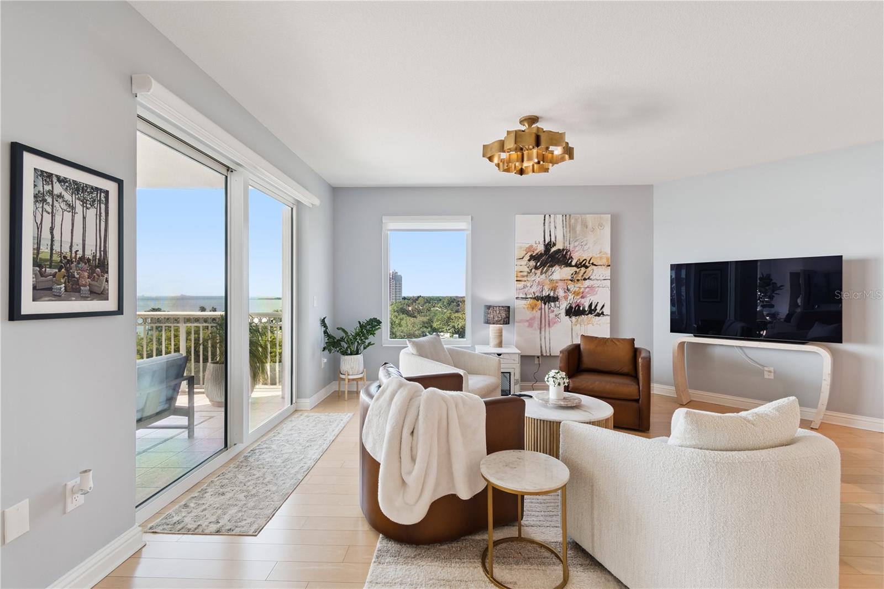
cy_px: 294
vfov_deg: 77.3
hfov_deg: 100.4
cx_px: 442
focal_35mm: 15
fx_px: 368
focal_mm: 10
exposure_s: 1/30
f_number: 7.1
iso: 100
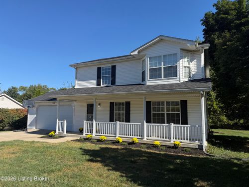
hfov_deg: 71.6
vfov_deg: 56.8
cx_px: 124
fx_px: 173
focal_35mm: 24
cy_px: 94
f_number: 1.78
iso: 80
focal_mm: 6.76
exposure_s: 1/3425
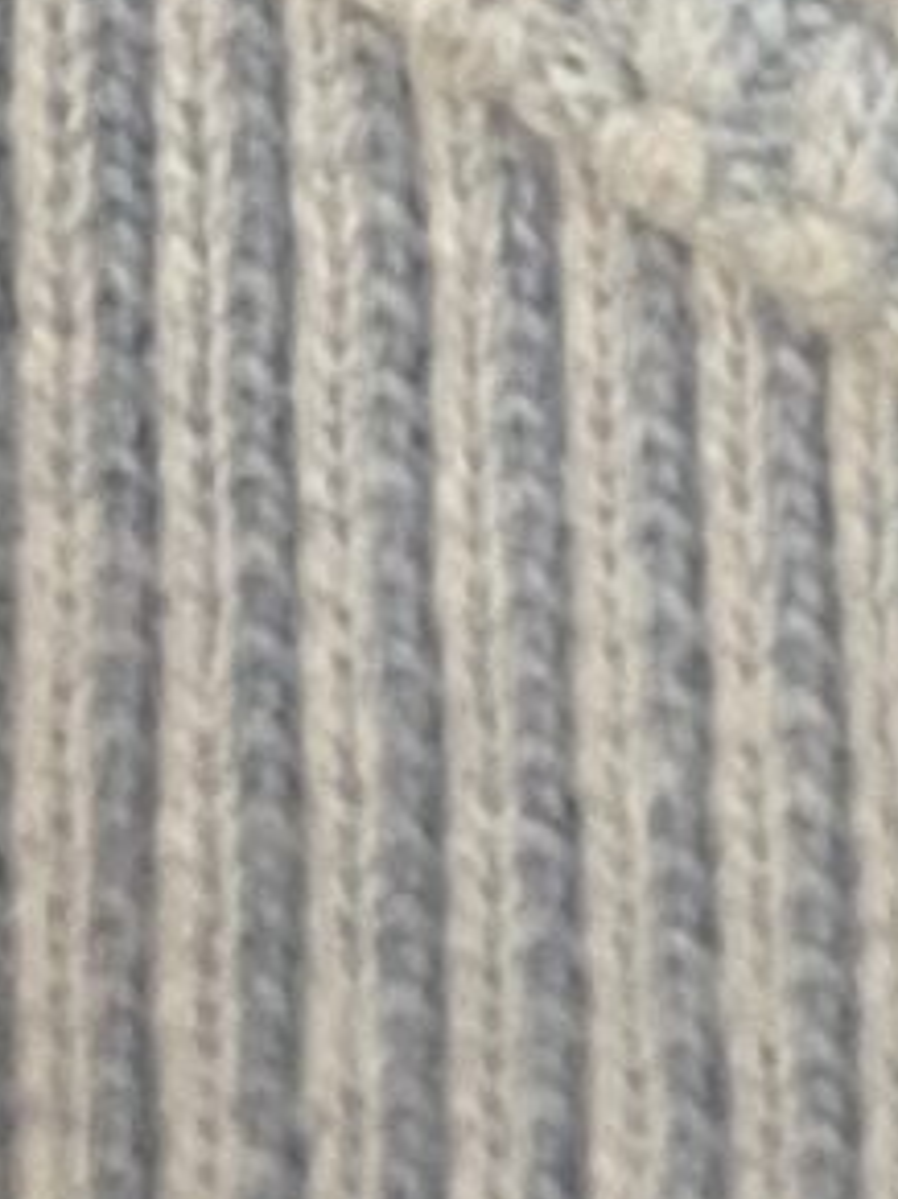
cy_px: -2435
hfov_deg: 6.9
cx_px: 3065
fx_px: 6334
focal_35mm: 183
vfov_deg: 8.8
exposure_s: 1/30
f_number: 1.6
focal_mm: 4.2
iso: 640
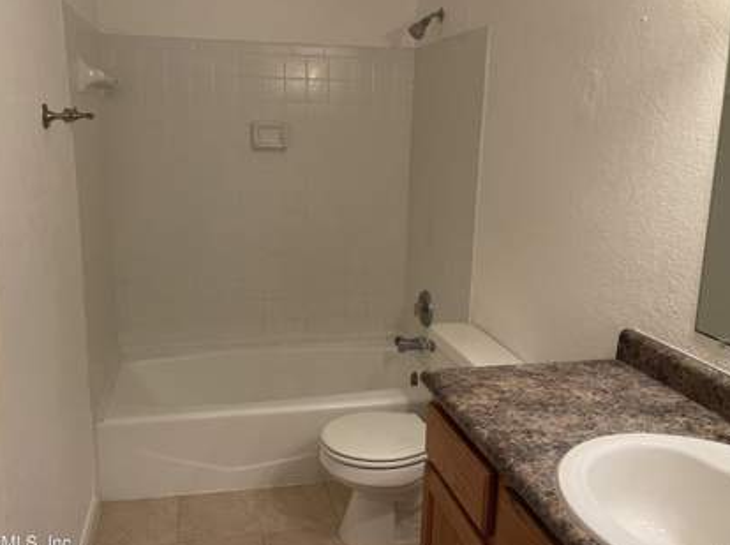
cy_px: 253
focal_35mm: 29
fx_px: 611
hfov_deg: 61.6
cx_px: 330
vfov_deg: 48.1
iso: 125
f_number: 1.6
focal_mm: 5.1
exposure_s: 1/60
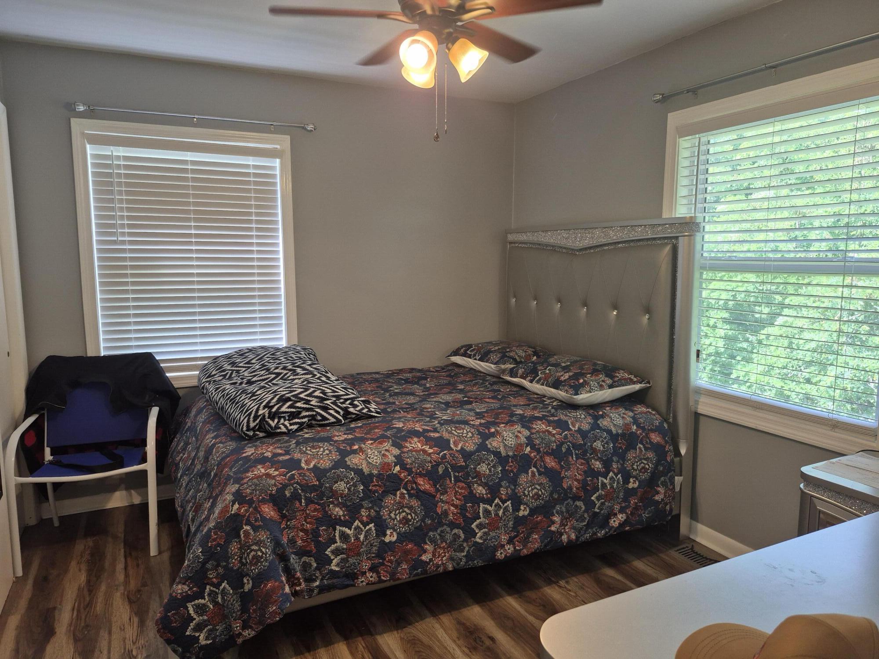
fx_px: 584
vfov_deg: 58.9
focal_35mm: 23
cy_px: 330
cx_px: 440
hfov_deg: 73.9
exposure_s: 1/120
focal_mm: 5.4
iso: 80
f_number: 1.8
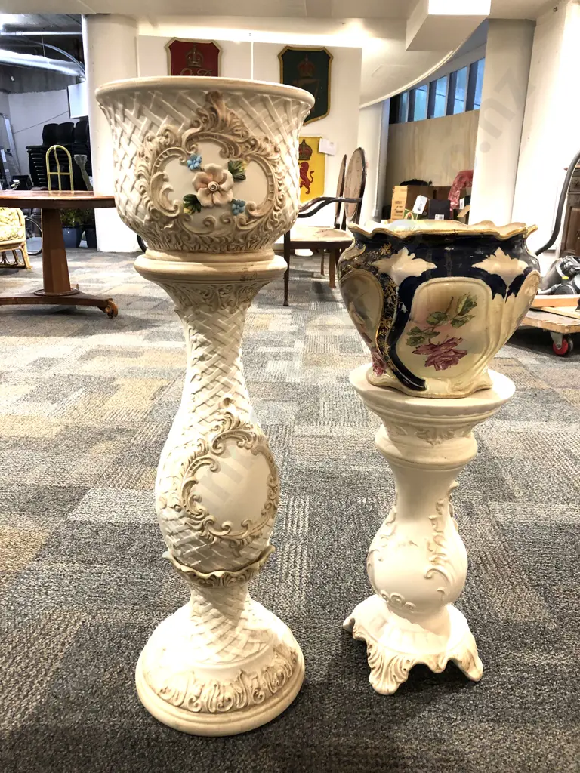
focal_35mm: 28
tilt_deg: -17.0
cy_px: 386
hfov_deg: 49.7
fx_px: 626
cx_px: 290
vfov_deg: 63.4
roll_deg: -1.2
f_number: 1.8
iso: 50
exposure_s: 1/17
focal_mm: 3.99
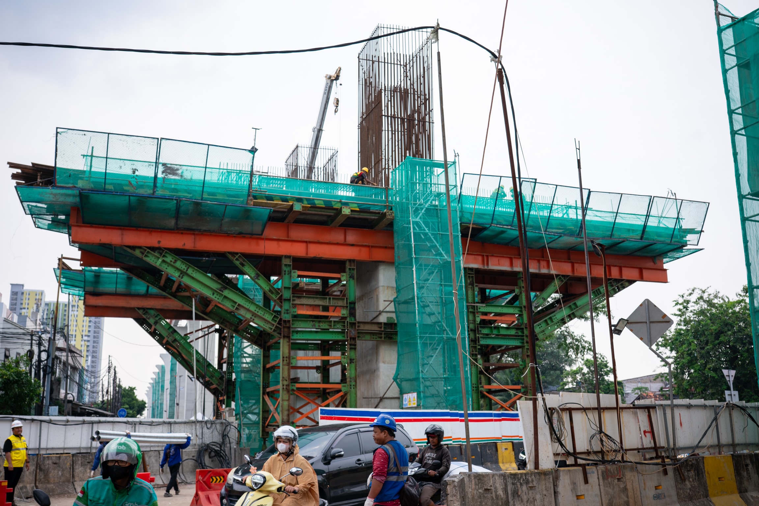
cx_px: 380
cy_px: 253
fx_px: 738
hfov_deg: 54.4
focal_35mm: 35
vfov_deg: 37.9
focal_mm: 35
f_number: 5
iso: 125
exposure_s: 1/400
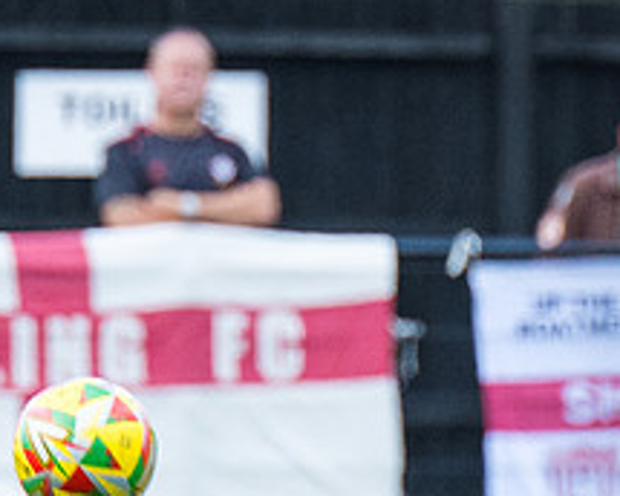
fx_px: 37030
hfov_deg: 1.0
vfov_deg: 0.8
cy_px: 229
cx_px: 528
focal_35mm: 2018
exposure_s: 1/1250
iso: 800
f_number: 4.5
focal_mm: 280
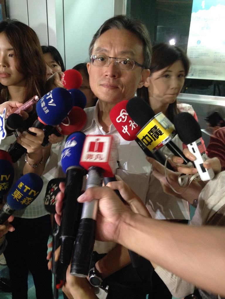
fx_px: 286
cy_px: 150
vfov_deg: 55.4
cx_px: 112
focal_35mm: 33
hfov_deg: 42.9
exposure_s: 1/20
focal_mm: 4.12
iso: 400
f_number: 2.4
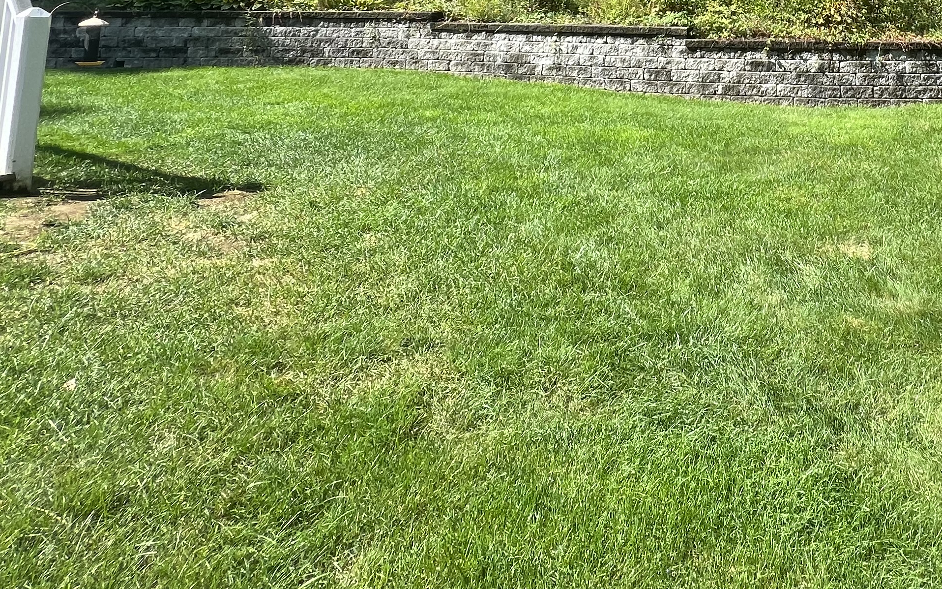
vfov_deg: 34.7
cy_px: -113
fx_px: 744
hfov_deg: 57.9
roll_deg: +0.3
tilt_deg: +8.1
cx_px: 800
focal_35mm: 29
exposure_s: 1/430
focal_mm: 1.57
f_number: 1.8
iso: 32
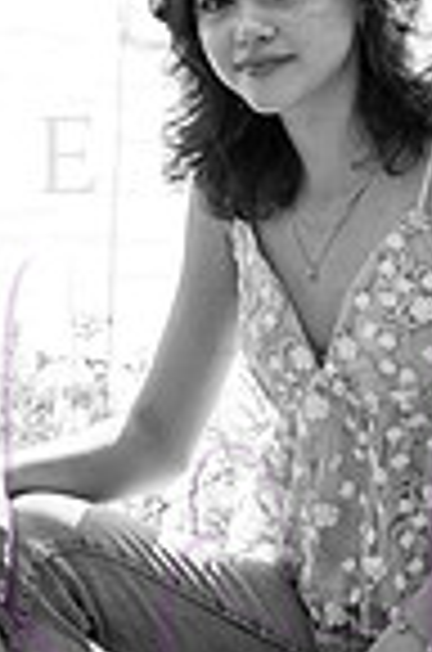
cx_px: 338
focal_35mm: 311
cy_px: 315
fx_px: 5625
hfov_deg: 4.4
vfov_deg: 6.6
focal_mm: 100
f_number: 9
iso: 400
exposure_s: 1/320
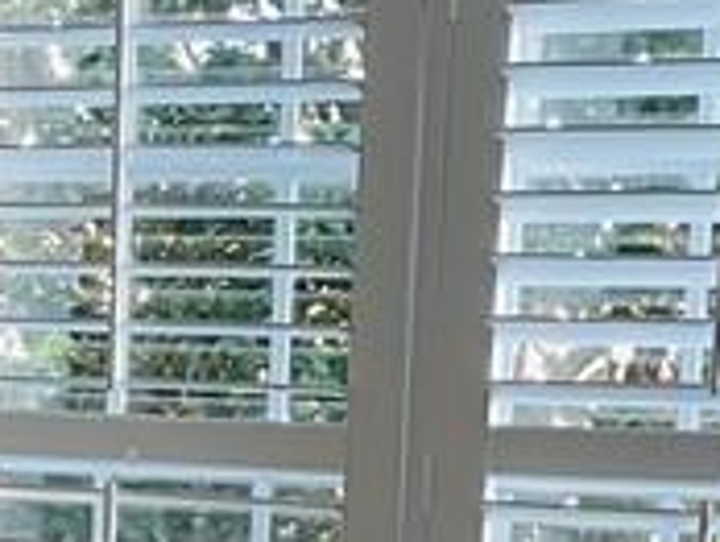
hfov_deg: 12.9
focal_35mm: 153
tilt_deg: -12.8
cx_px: 513
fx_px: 3187
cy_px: 1415
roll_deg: -3.5
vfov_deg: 8.6
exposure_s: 1/60
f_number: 1.6
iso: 80
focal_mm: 4.2
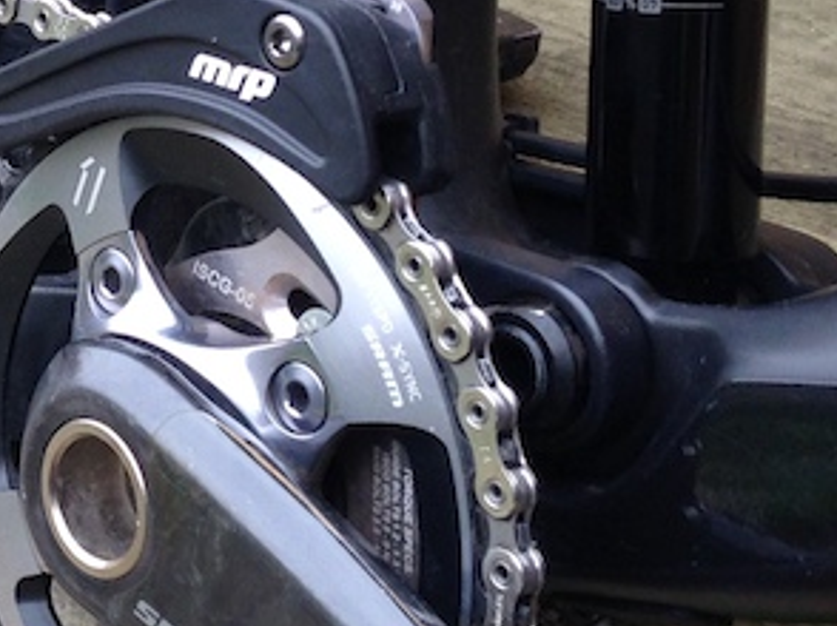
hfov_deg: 16.2
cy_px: 37
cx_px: -245
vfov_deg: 12.7
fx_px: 2778
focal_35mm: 115
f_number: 2.4
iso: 80
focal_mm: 4.12
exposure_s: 1/120
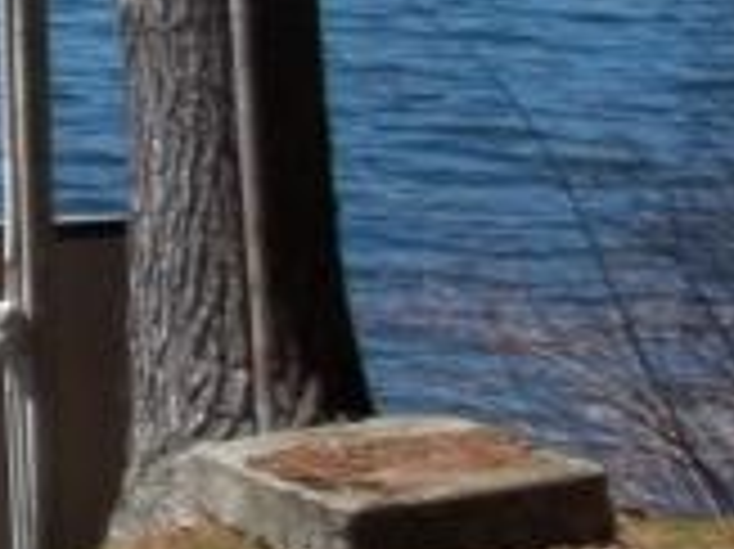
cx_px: -1126
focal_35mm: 207
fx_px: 4386
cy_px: -220
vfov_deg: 7.1
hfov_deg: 8.6
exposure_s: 1/160
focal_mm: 5.9
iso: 64
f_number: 8
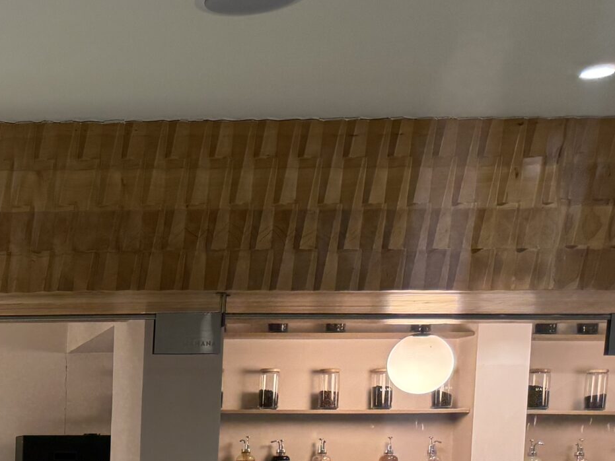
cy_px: 570
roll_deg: -0.6
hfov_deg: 25.0
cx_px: -205
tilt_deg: -5.1
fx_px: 1172
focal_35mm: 66
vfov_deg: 20.6
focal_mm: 6.76
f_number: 1.78
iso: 200
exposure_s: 1/100
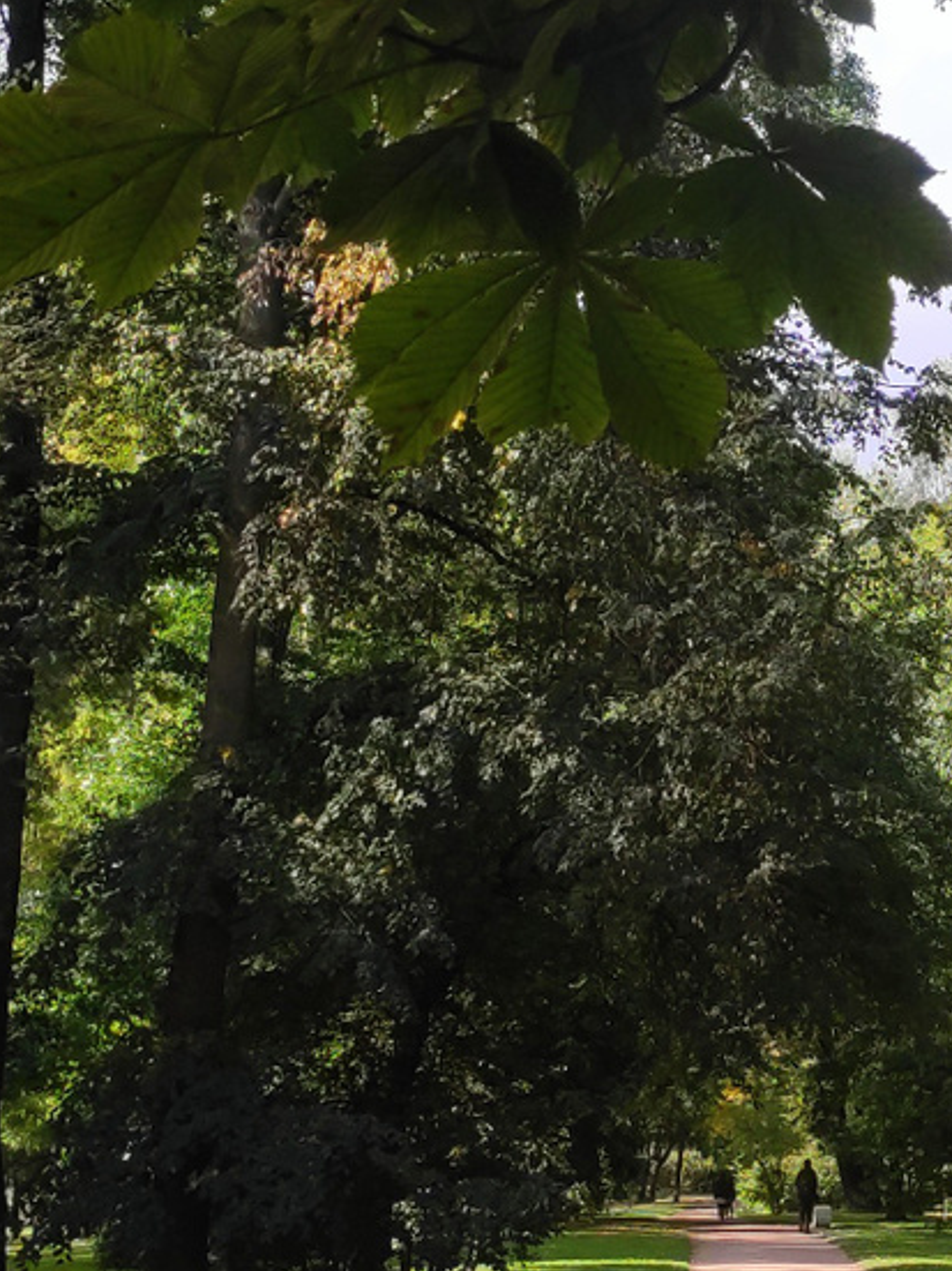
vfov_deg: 23.0
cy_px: 782
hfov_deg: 16.7
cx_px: 1120
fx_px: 3118
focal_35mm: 85
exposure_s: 1/637
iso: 112
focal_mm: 4.77
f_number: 1.75
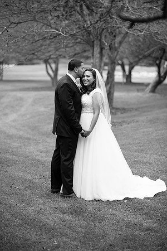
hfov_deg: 16.1
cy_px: 126
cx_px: 84
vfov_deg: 23.9
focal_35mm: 85
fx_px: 591
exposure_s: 1/400
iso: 125
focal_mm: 85
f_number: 2.2
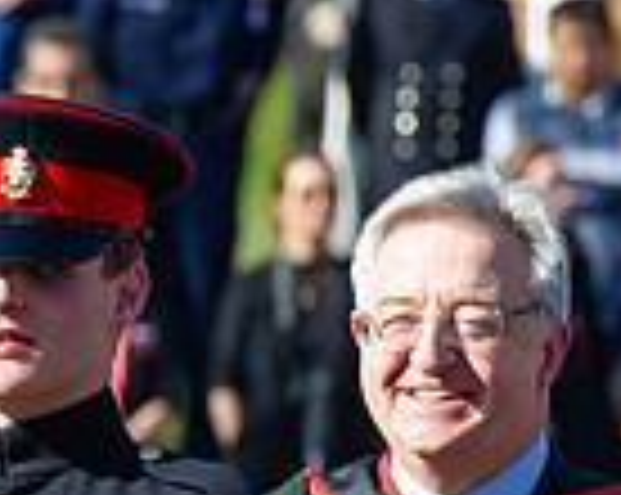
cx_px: -824
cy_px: 625
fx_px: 18941
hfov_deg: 1.9
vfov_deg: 1.5
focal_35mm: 1032
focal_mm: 200
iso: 250
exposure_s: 1/500
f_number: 7.1
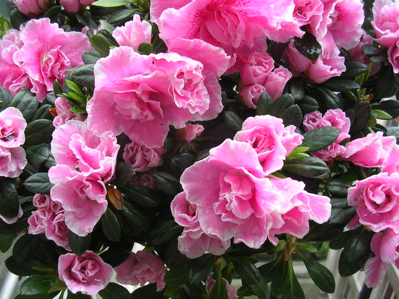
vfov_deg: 37.7
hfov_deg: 49.0
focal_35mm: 38
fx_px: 438
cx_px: 200
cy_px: 150
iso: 50
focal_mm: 5.8
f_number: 2.8
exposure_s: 1/48
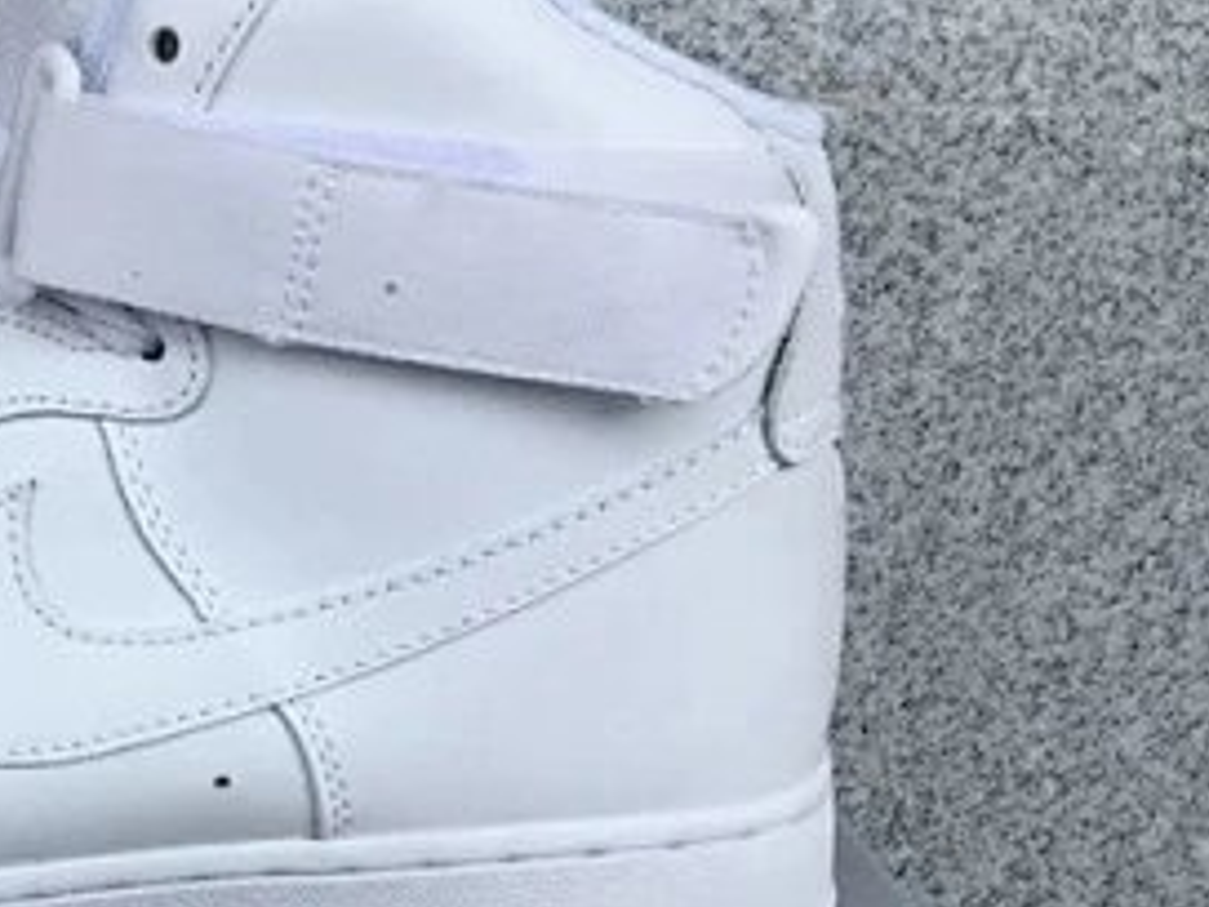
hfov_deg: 24.9
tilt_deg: -21.5
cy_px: 698
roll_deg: -0.9
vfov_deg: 20.0
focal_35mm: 73
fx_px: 2550
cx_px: -107
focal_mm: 3.3
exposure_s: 1/702
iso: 25
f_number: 2.4
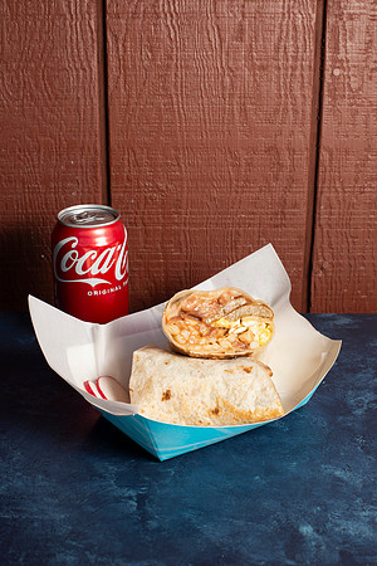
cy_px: 283
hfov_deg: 27.0
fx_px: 785
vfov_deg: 39.6
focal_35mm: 50
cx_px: 188
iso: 200
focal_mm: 50
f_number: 9
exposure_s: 1/200
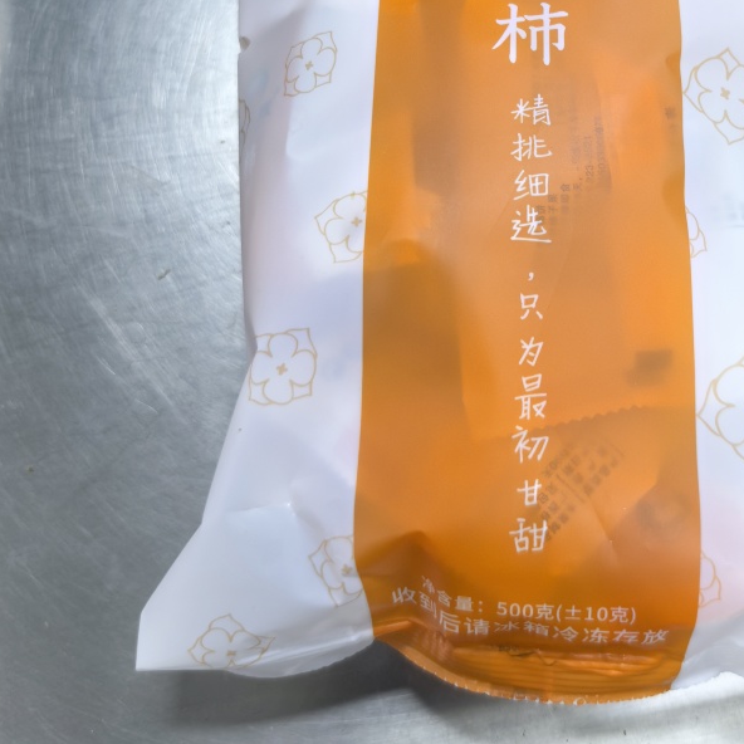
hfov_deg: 38.8
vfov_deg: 37.6
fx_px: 1046
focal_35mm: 43
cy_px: 140
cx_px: 479
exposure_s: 1/865
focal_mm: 6.98
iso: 1250
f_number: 1.4
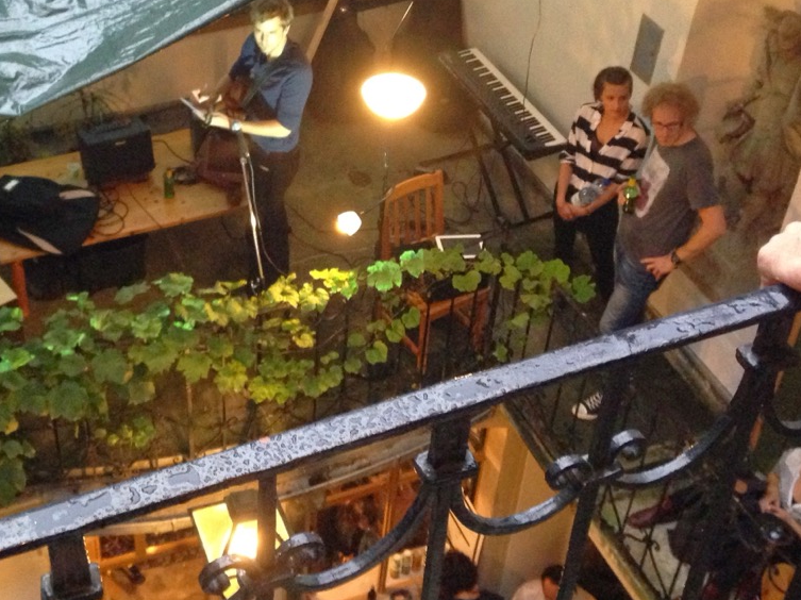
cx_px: 247
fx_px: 1318
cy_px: 209
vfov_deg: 25.5
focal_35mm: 57
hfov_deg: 33.4
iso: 500
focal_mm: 4.12
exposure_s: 1/15
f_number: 2.4
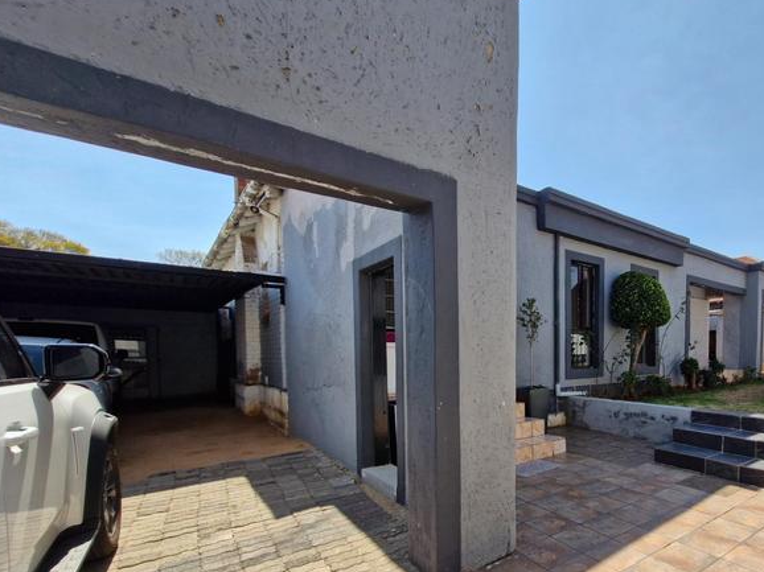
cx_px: 514
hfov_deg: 84.5
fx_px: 397
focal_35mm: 18
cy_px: 379
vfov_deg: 69.6
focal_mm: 1.74
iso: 50
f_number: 2.2
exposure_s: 1/1100
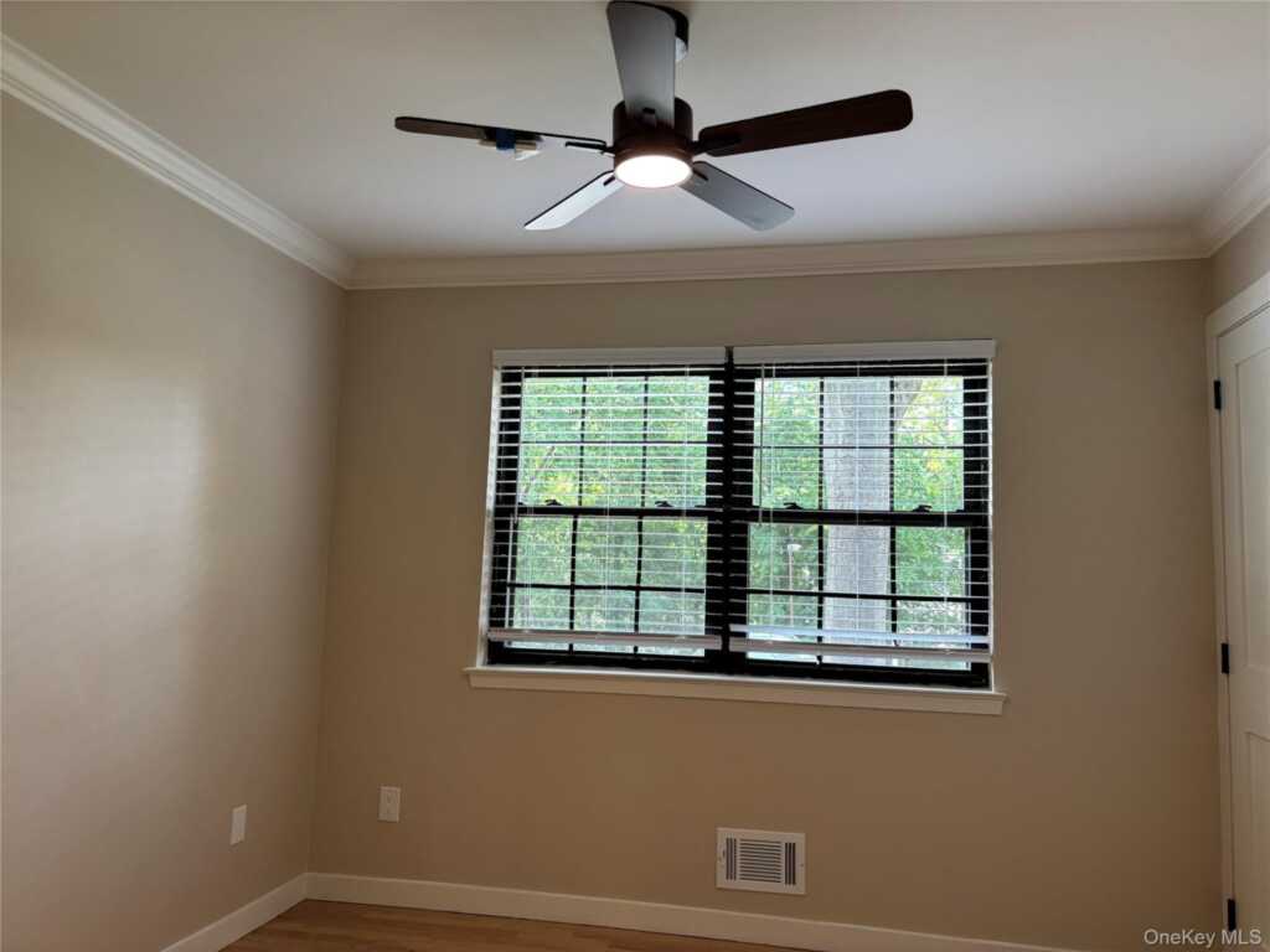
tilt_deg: +5.8
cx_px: 635
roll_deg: -1.5
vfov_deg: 53.1
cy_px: 476
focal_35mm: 26
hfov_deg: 67.3
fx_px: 954
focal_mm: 5.96
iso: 125
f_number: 1.6
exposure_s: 1/120
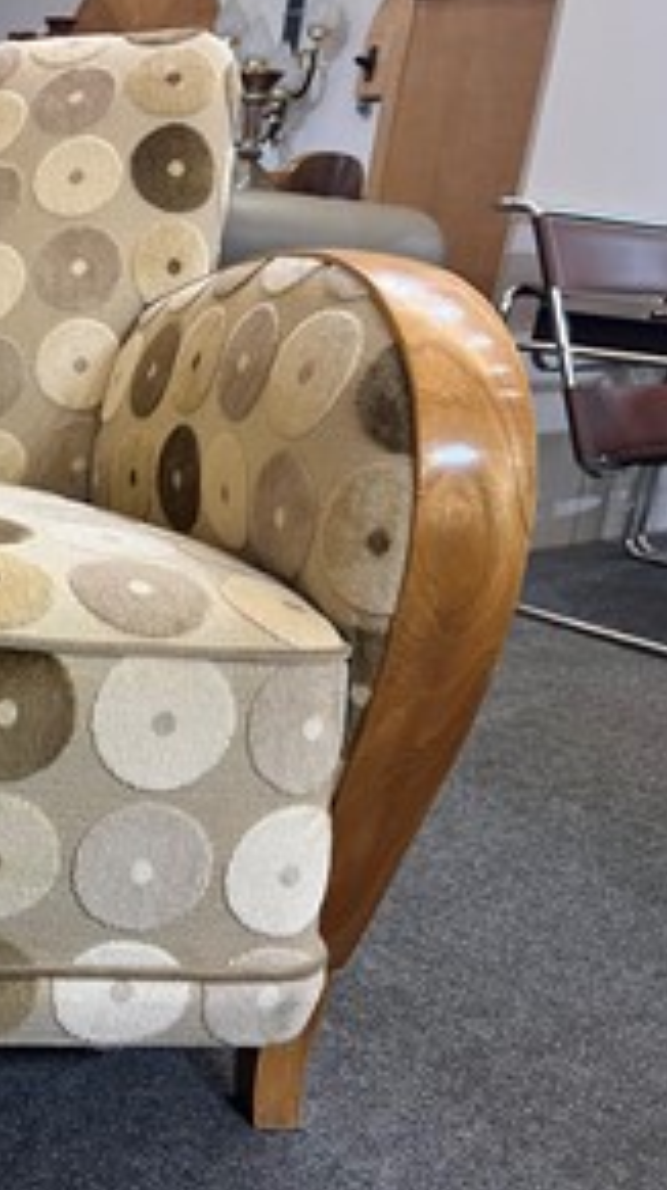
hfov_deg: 27.1
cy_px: 597
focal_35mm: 39
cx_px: -119
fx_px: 1230
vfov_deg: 51.7
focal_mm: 5.1
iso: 125
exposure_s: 1/50
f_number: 1.6
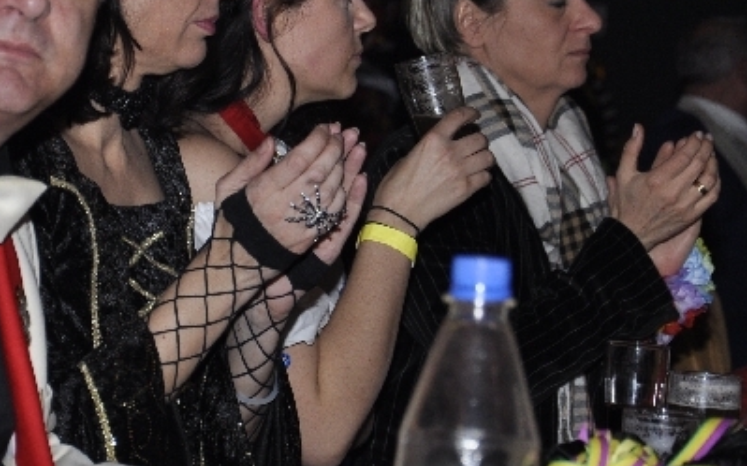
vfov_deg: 6.5
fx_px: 4111
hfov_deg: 10.4
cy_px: 154
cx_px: 309
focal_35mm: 202
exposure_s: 1/60
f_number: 5.3
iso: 400
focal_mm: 66
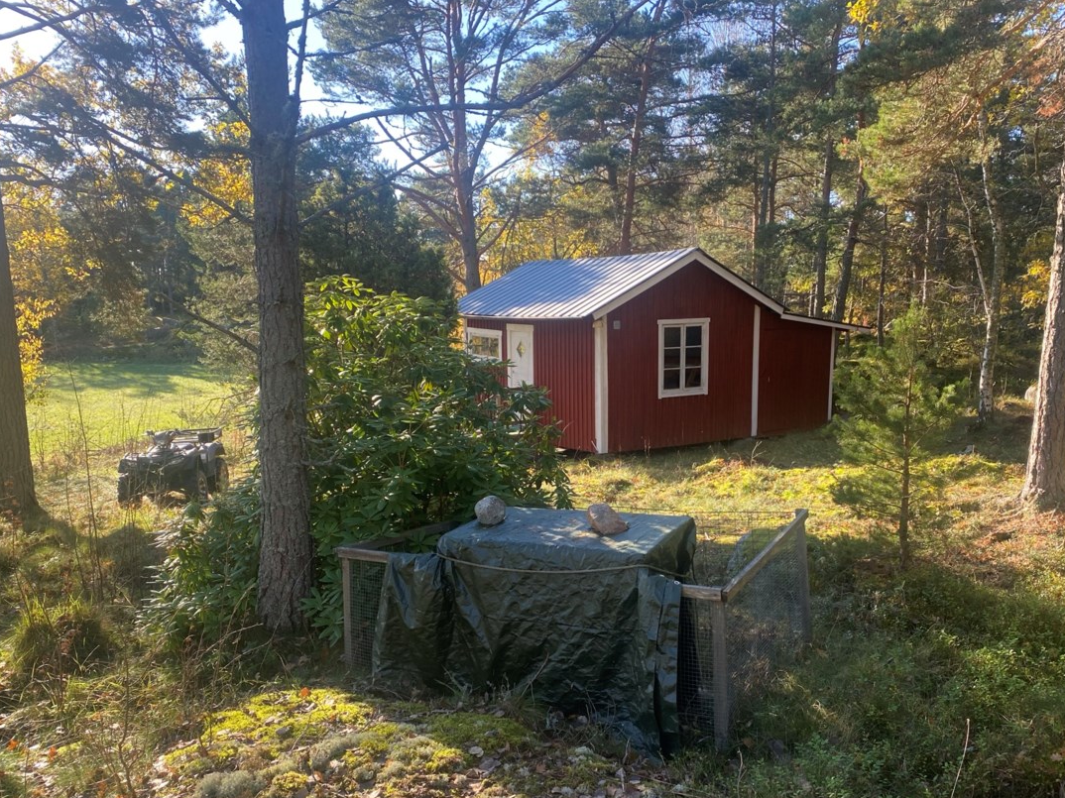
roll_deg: +0.1
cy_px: 458
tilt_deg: -8.7
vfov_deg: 45.3
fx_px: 954
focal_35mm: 31
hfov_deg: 58.3
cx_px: 584
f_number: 1.8
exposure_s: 1/283
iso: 32
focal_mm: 4.25
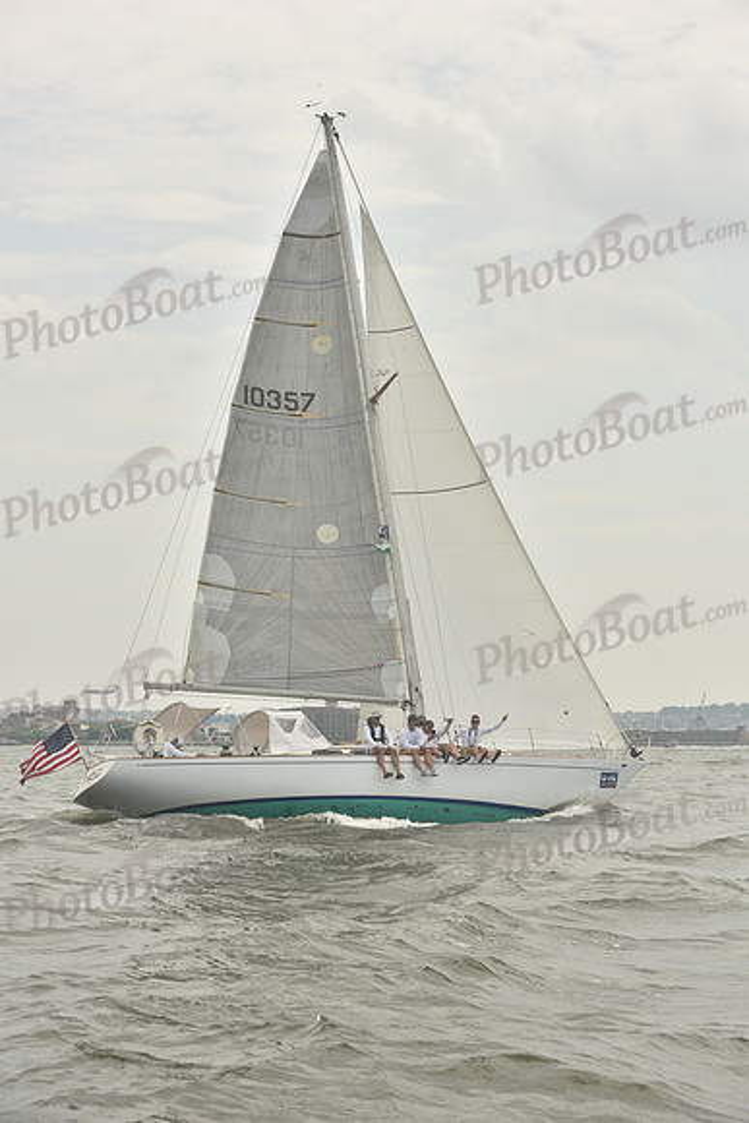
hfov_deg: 19.5
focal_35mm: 70
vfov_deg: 28.8
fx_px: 2183
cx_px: 374
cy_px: 562
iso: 250
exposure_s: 1/800
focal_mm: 70
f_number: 8
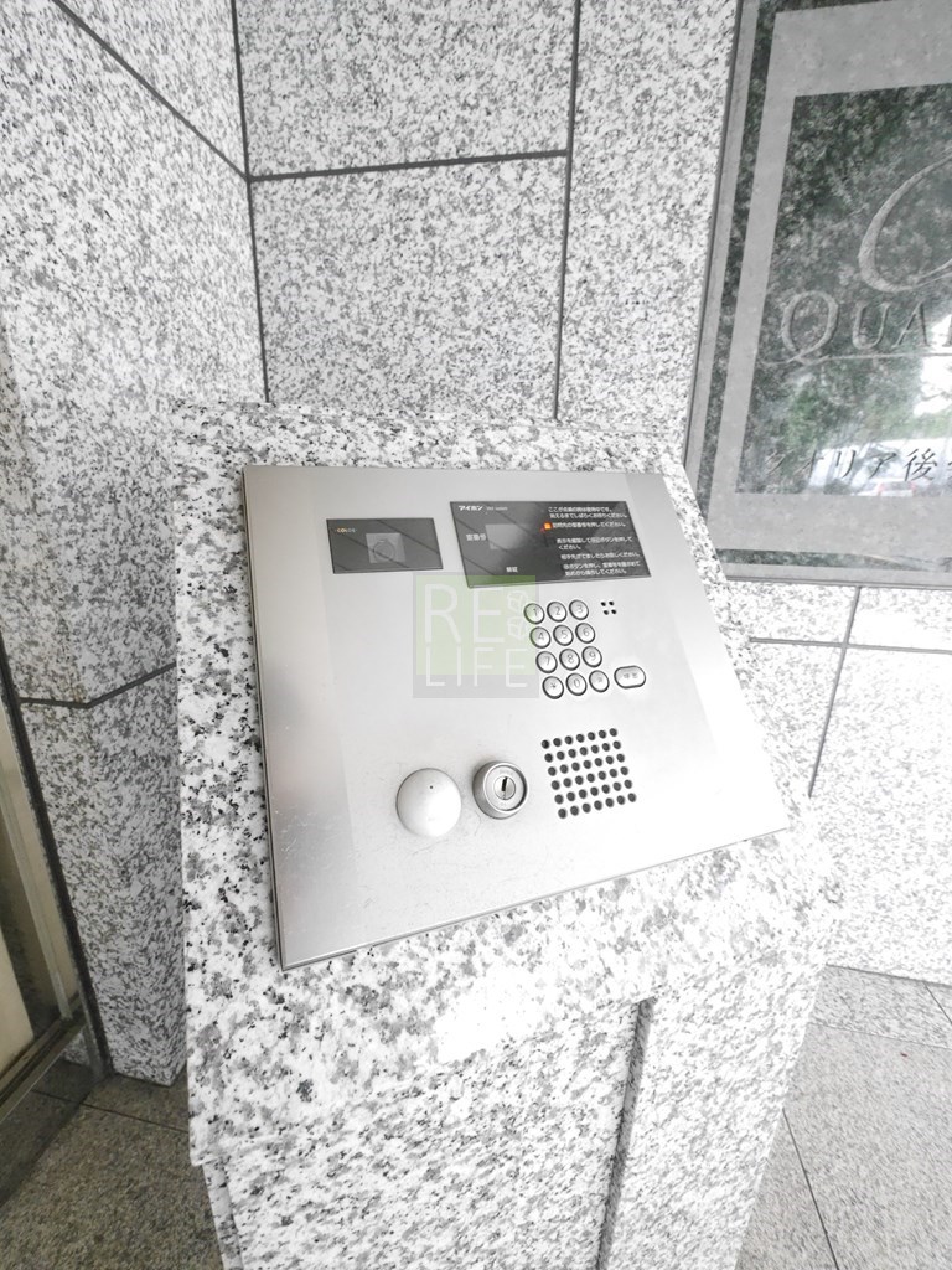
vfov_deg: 102.1
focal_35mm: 14
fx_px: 513
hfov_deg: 85.7
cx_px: 476
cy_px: 635
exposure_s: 1/50
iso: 3200
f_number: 4
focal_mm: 7
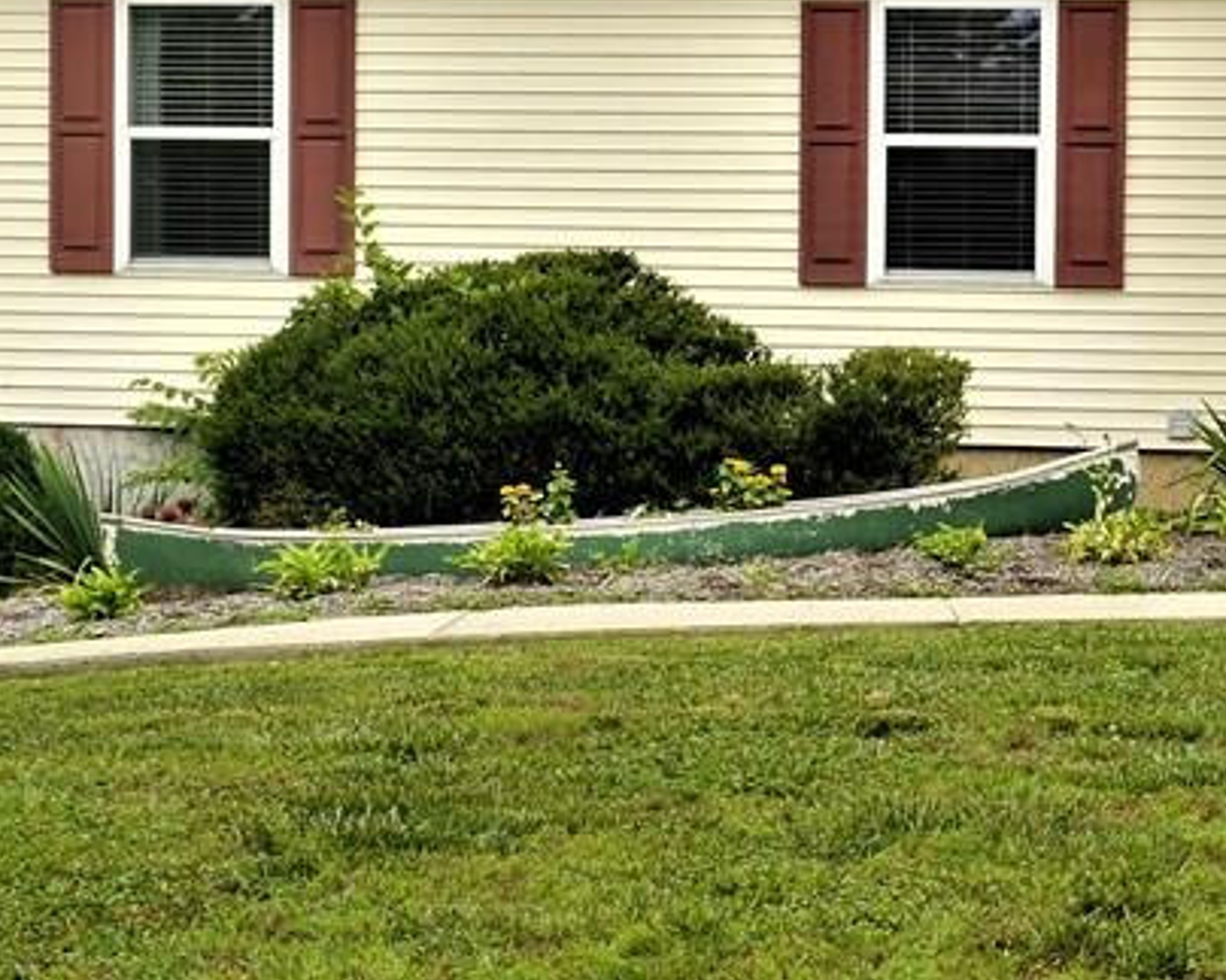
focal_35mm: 89
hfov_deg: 20.7
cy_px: 444
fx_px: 3229
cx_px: 1278
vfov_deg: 17.3
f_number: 6.3
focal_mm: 18
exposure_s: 1/250
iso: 200
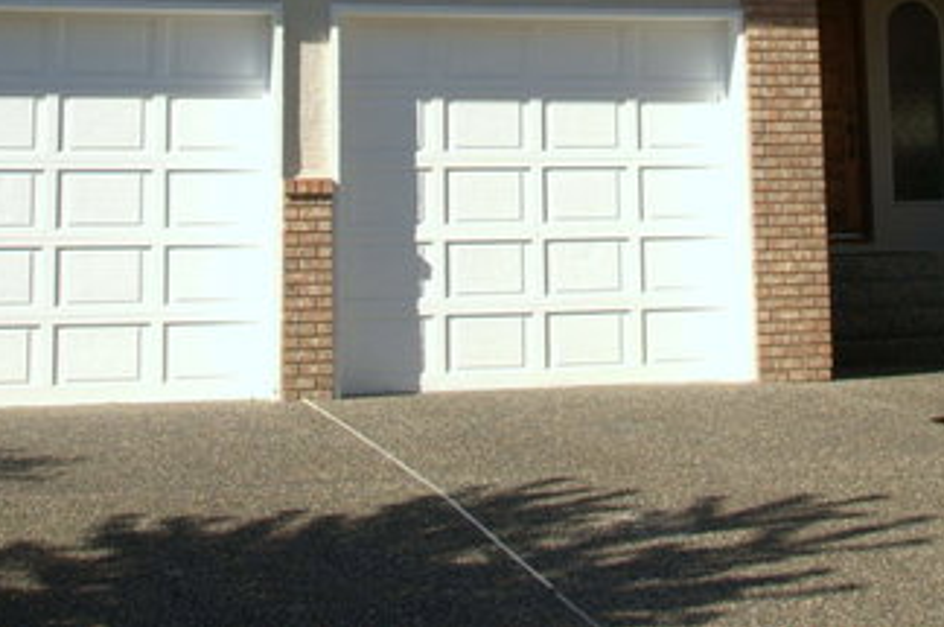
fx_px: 1938
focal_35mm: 74
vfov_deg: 17.4
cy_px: -141
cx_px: 635
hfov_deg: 27.2
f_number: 10
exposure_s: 1/400
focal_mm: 20
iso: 200
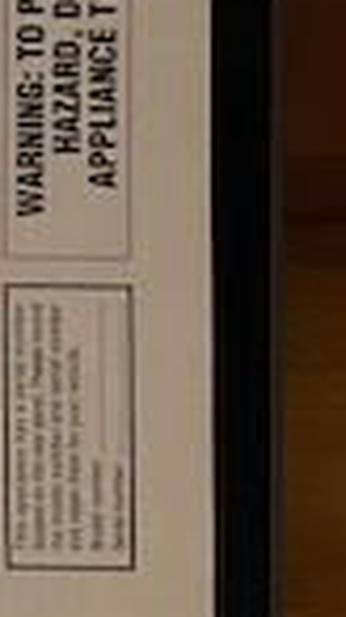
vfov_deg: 17.0
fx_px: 2025
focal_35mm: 124
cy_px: 38
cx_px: -928
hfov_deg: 7.6
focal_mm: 4.2
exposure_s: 1/25
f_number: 1.6
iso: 640
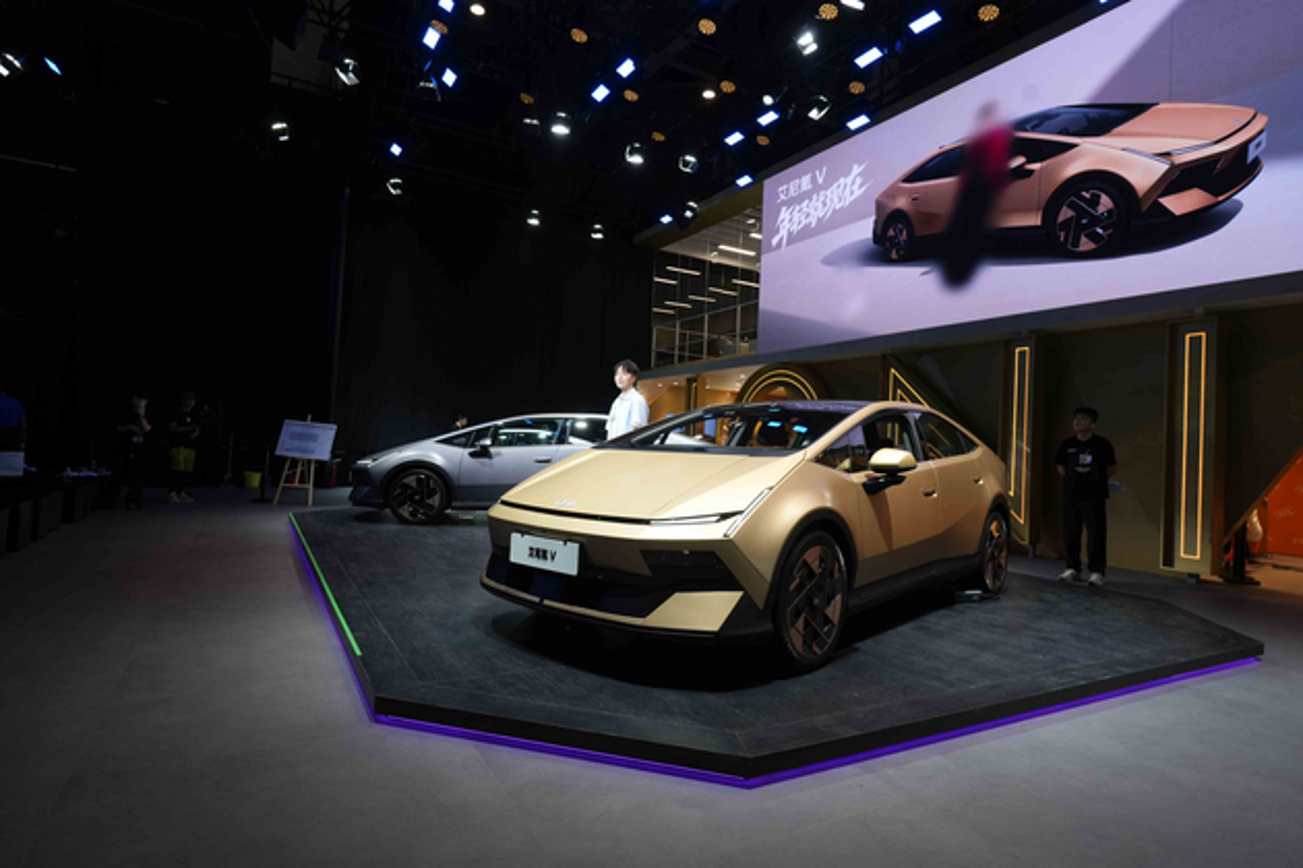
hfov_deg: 84.0
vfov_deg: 61.9
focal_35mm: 20
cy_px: 434
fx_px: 724
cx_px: 652
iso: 500
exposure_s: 1/30
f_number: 6.3
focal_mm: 20
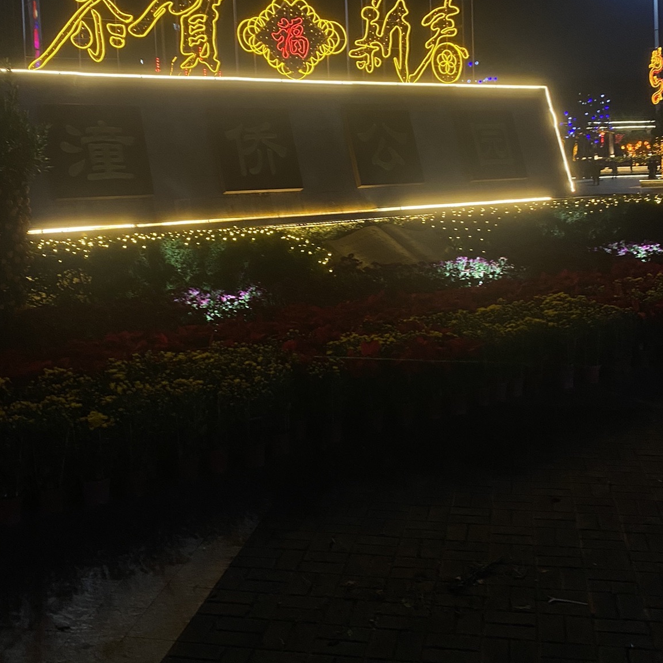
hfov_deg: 41.9
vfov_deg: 41.2
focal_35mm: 40
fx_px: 867
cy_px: 209
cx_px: 321
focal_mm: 4.25
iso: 125
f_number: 1.8
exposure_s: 1/50
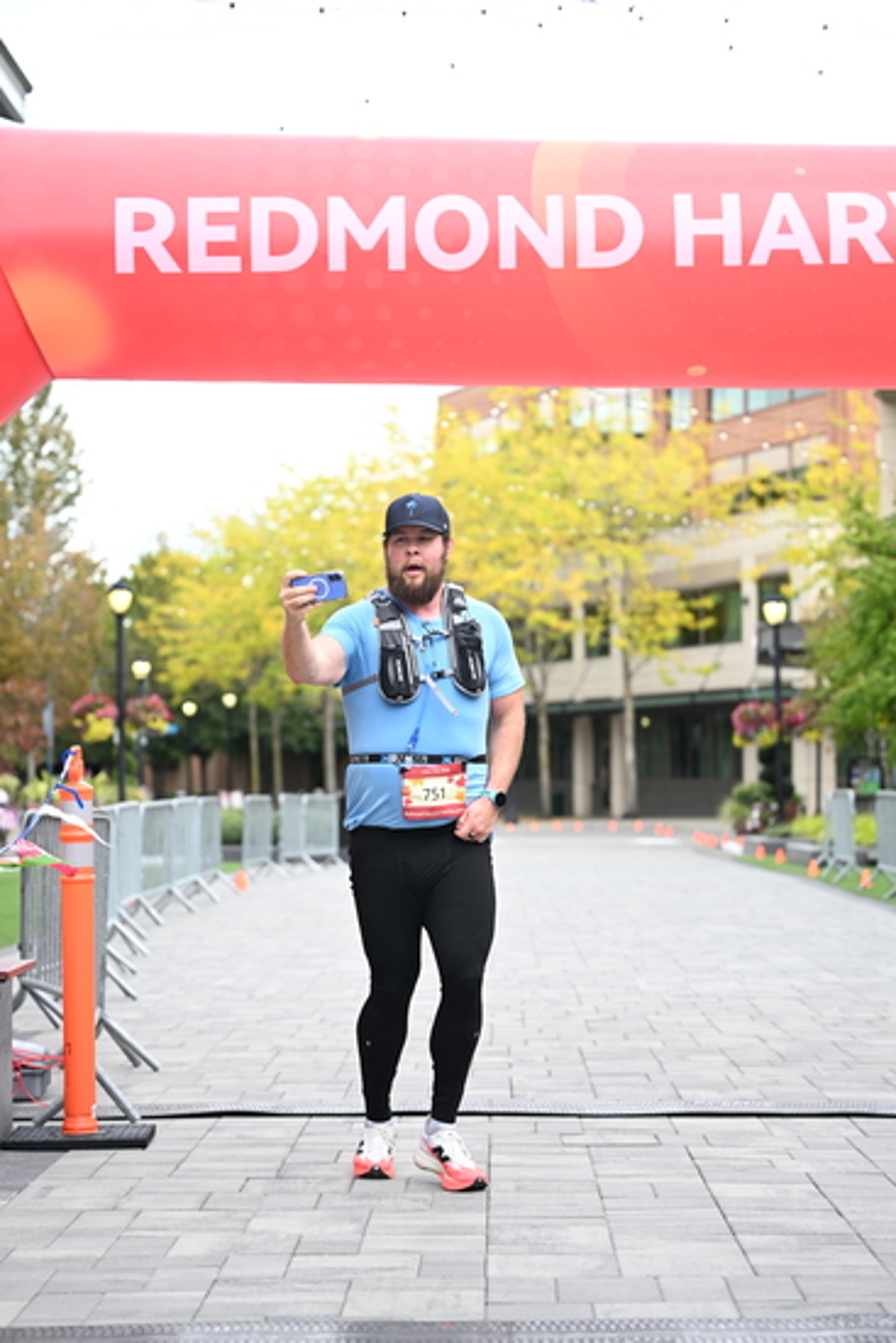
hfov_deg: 18.2
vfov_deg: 27.0
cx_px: 448
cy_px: 672
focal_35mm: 75
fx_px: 2798
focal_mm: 75
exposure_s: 1/1250
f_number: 2.8
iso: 640
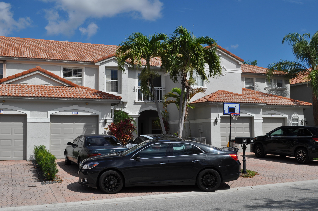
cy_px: 106
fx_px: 344
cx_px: 159
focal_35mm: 39
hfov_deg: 49.6
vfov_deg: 34.1
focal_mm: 26
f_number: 11
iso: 200
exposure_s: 1/500
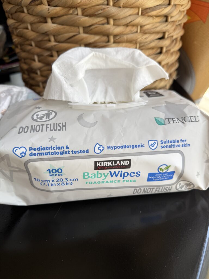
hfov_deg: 56.8
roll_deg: +2.7
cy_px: 140
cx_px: 104
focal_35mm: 24
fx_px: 193
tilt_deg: -38.1
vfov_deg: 71.6
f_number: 1.78
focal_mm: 6.76
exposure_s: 1/182
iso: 64
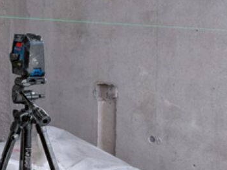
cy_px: 14
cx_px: -63
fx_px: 511
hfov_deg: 22.5
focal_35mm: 78
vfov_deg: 18.5
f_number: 10
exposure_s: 1/50
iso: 1250
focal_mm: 24
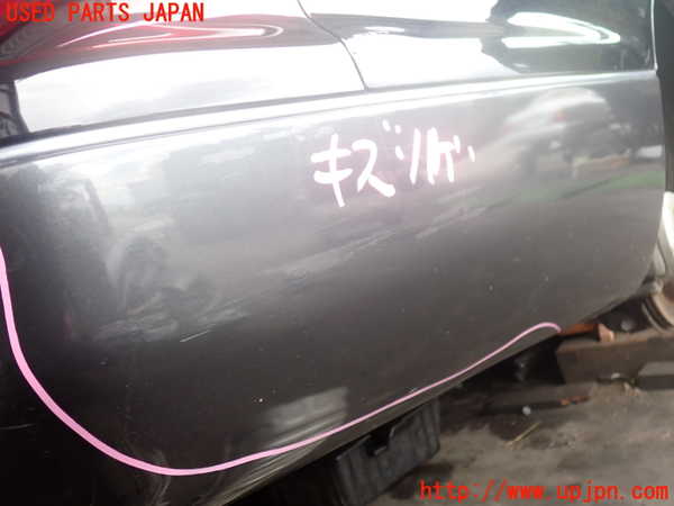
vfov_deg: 46.8
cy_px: 253
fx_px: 584
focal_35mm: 30
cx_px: 337
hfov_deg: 60.0
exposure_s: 1/100
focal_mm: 5.4
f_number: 2.3
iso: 200
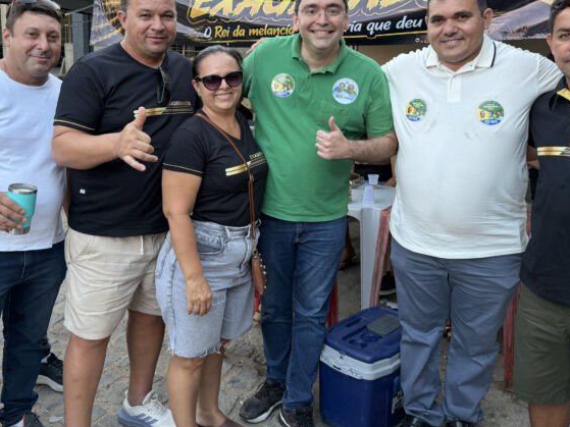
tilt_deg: -10.1
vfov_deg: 42.3
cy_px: 139
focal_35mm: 33
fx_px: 543
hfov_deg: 55.4
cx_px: 275
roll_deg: -1.9
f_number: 1.78
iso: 100
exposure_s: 1/138
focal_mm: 6.76
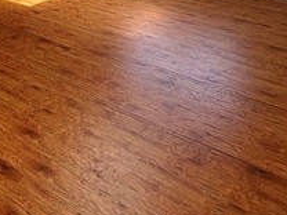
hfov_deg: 42.3
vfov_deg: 29.1
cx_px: 68
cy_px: -41
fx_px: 357
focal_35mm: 43
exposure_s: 1/135
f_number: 2.2
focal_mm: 2.22
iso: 64
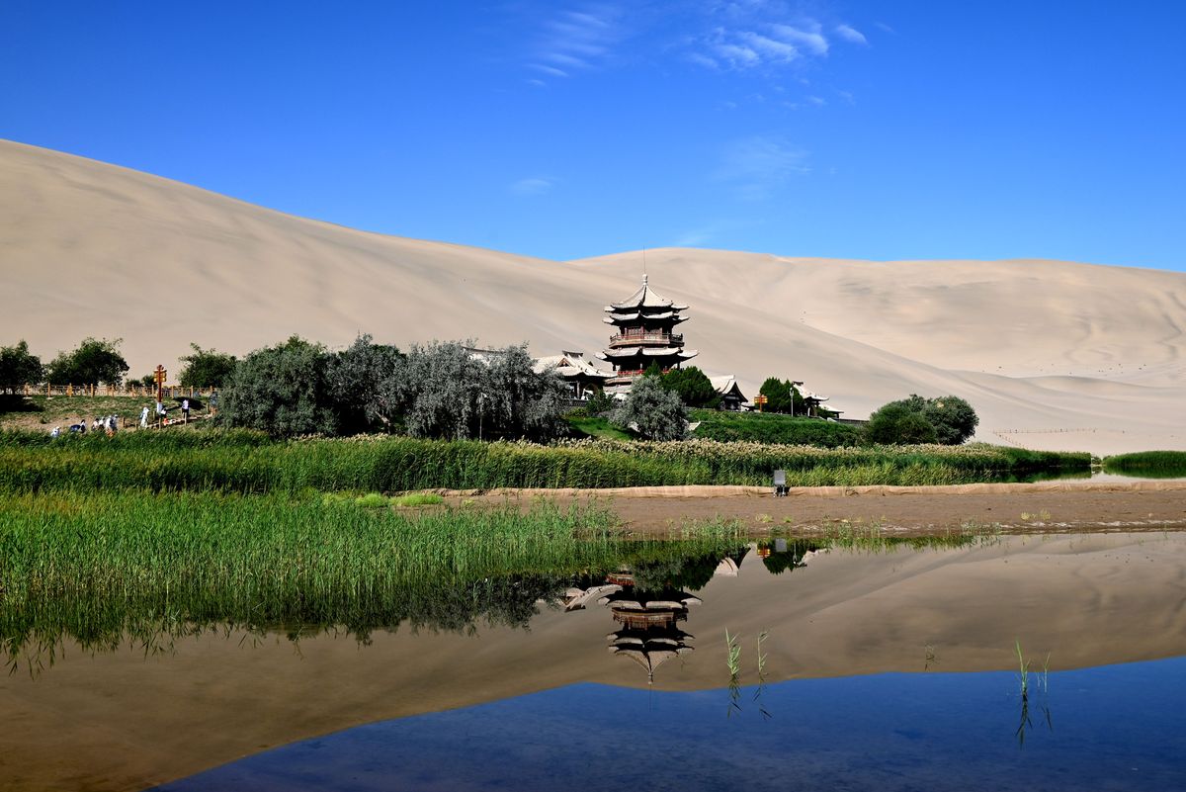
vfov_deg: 36.9
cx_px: 593
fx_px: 1186
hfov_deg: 53.1
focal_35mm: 36
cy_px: 396
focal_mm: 36
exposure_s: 1/1000
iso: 280
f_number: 8
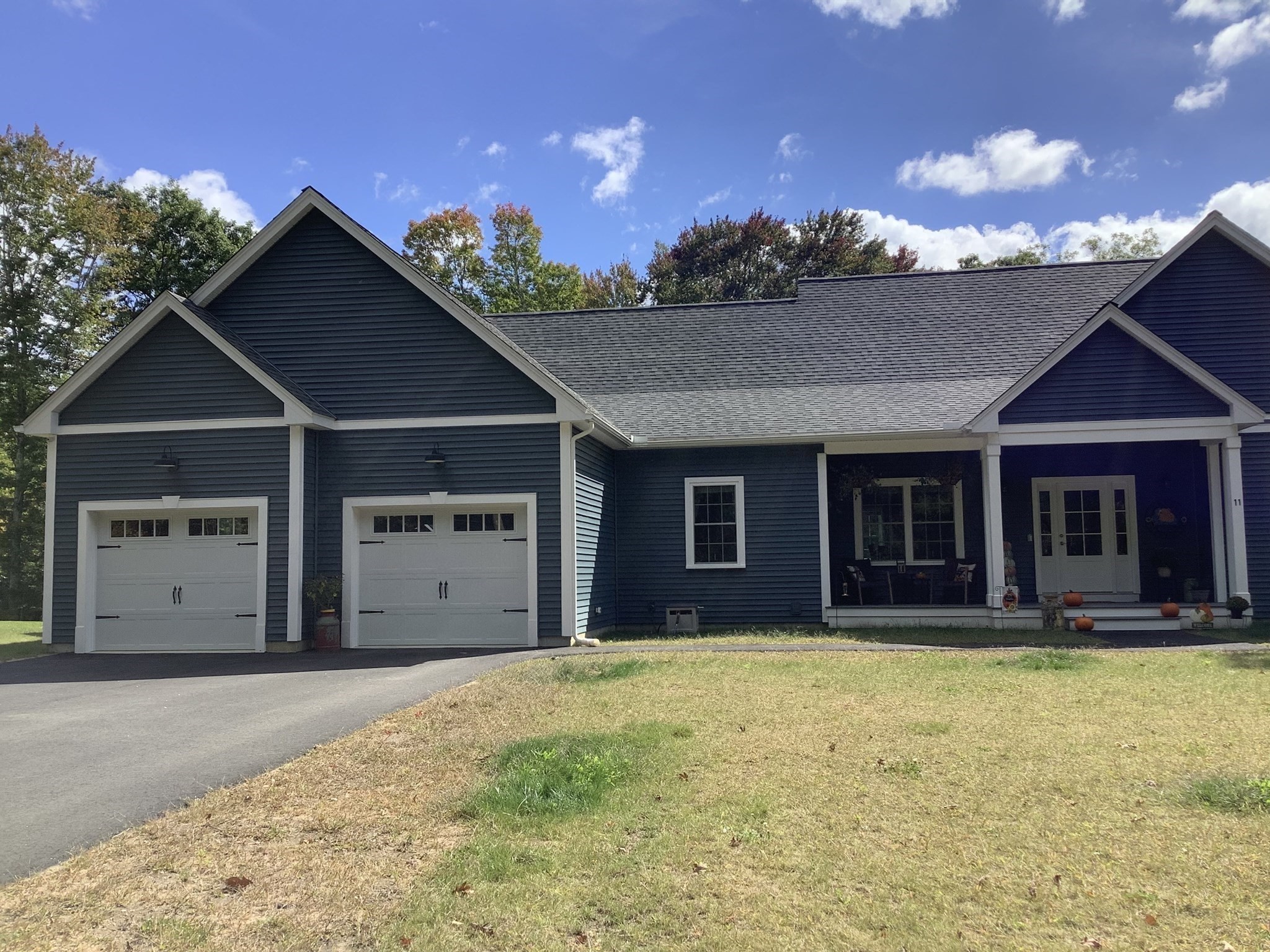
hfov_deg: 58.4
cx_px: 635
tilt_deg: +5.9
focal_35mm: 31
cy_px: 476
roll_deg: +0.8
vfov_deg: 45.4
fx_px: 1137
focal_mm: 3.3
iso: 25
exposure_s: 1/1116
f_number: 2.4
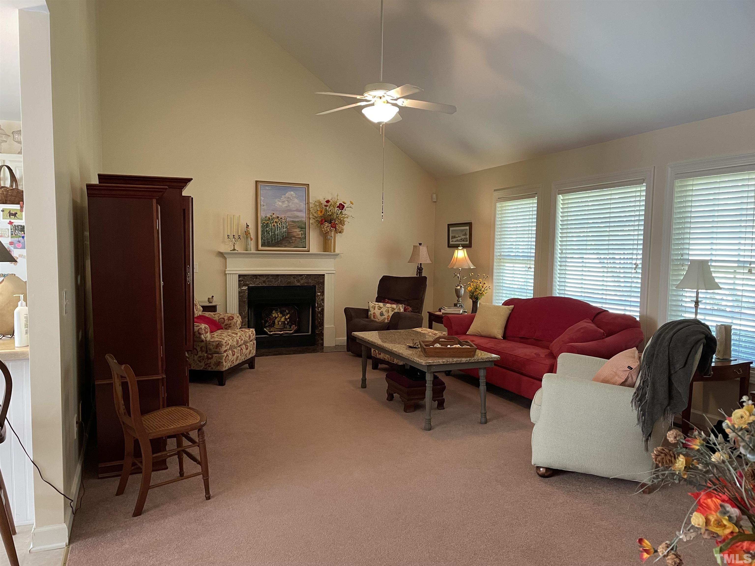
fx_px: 567
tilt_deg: -4.3
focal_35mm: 26
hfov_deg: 67.3
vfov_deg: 53.1
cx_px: 378
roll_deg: +0.3
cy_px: 283
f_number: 1.6
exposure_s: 1/60
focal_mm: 4.2
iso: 200
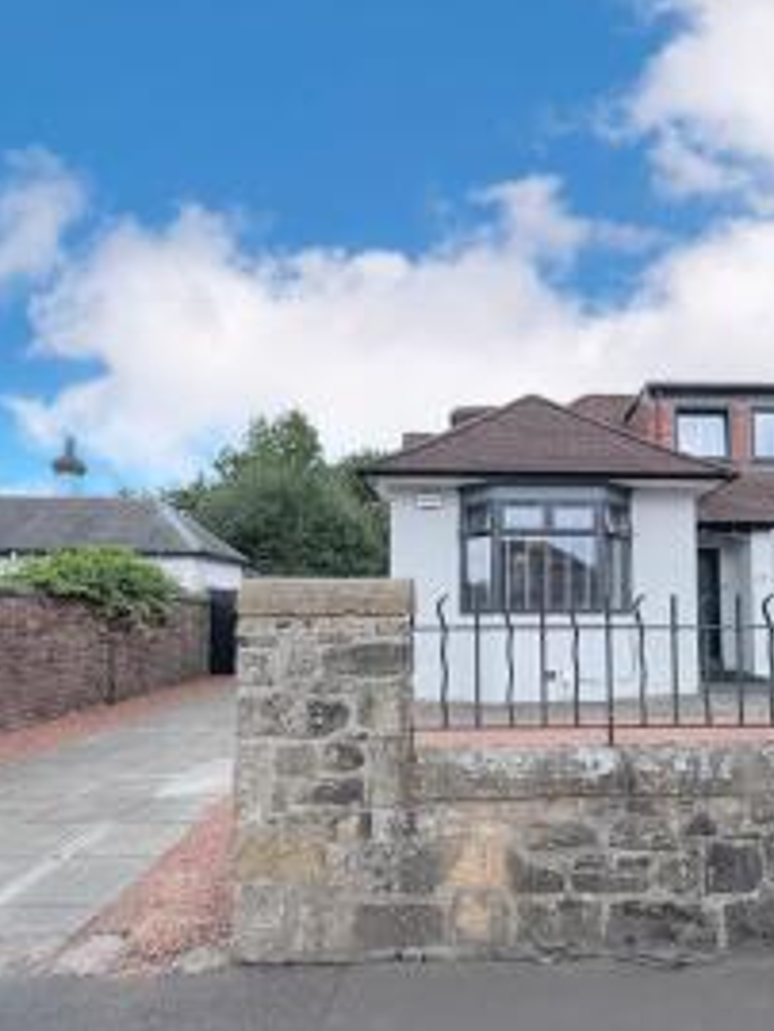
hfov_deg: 60.0
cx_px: 500
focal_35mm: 22
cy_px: 573
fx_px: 655
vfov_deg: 76.1
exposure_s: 1/1339
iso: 50
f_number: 2.2
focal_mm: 2.22
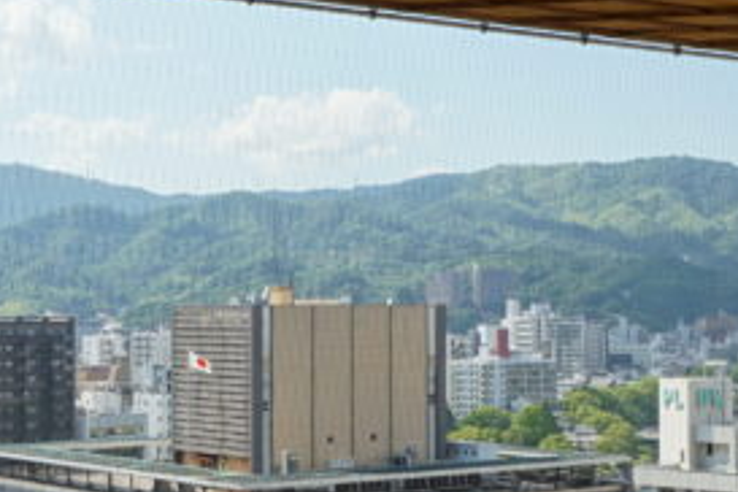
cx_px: 511
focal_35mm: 90
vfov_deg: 15.2
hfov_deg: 22.5
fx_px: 1845
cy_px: 303
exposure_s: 1/160
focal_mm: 16
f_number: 9
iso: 100
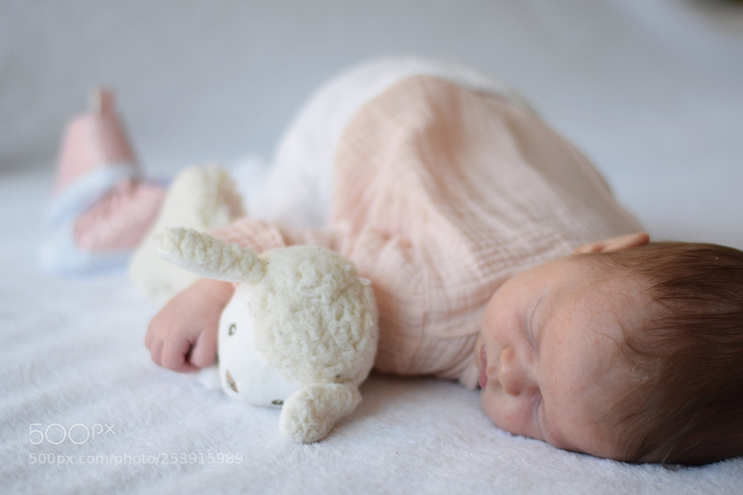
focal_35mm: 75
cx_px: 372
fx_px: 1547
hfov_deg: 27.0
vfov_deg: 18.2
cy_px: 248
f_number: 1.8
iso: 100
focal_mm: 50
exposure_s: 1/400
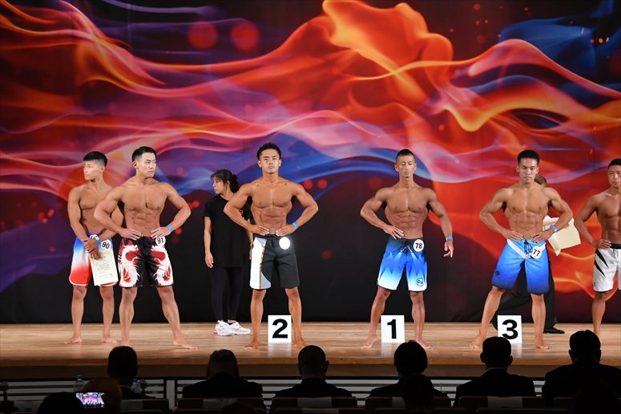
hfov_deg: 15.2
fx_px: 2328
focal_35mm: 135
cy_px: 207
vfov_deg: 10.2
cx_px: 310
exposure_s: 1/400
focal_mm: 90
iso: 3200
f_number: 5.6
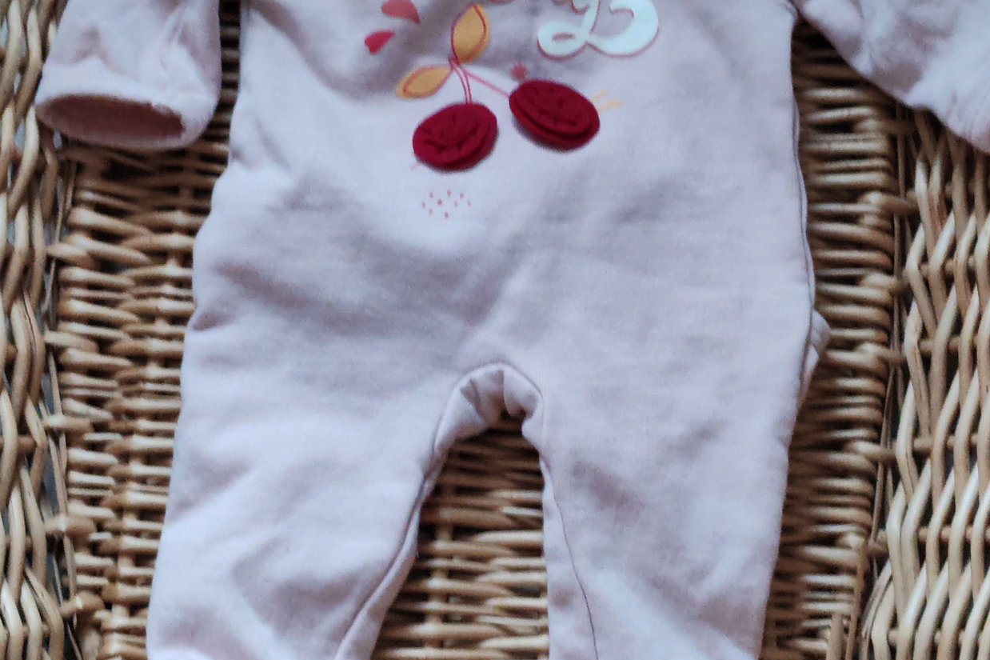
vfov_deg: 18.2
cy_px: 296
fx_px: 2062
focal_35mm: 75
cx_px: 495
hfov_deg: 27.0
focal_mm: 6.12
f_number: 1.9
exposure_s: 1/50
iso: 2000
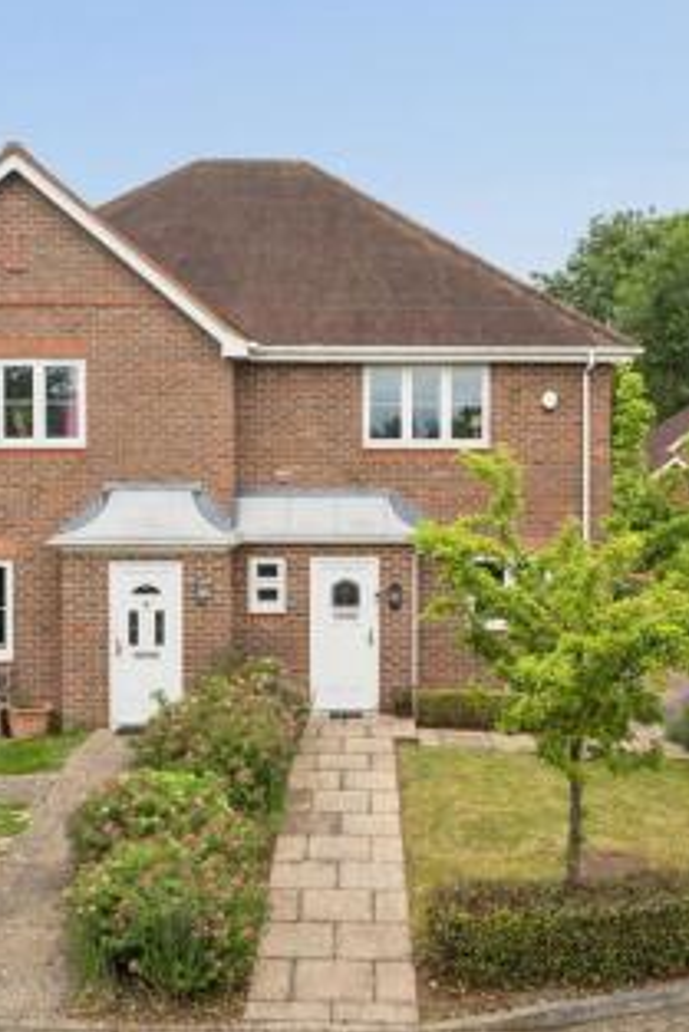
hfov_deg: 32.6
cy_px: 513
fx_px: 1176
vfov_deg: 47.4
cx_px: 394
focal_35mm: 41
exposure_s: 1/250
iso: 320
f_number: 8
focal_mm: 27
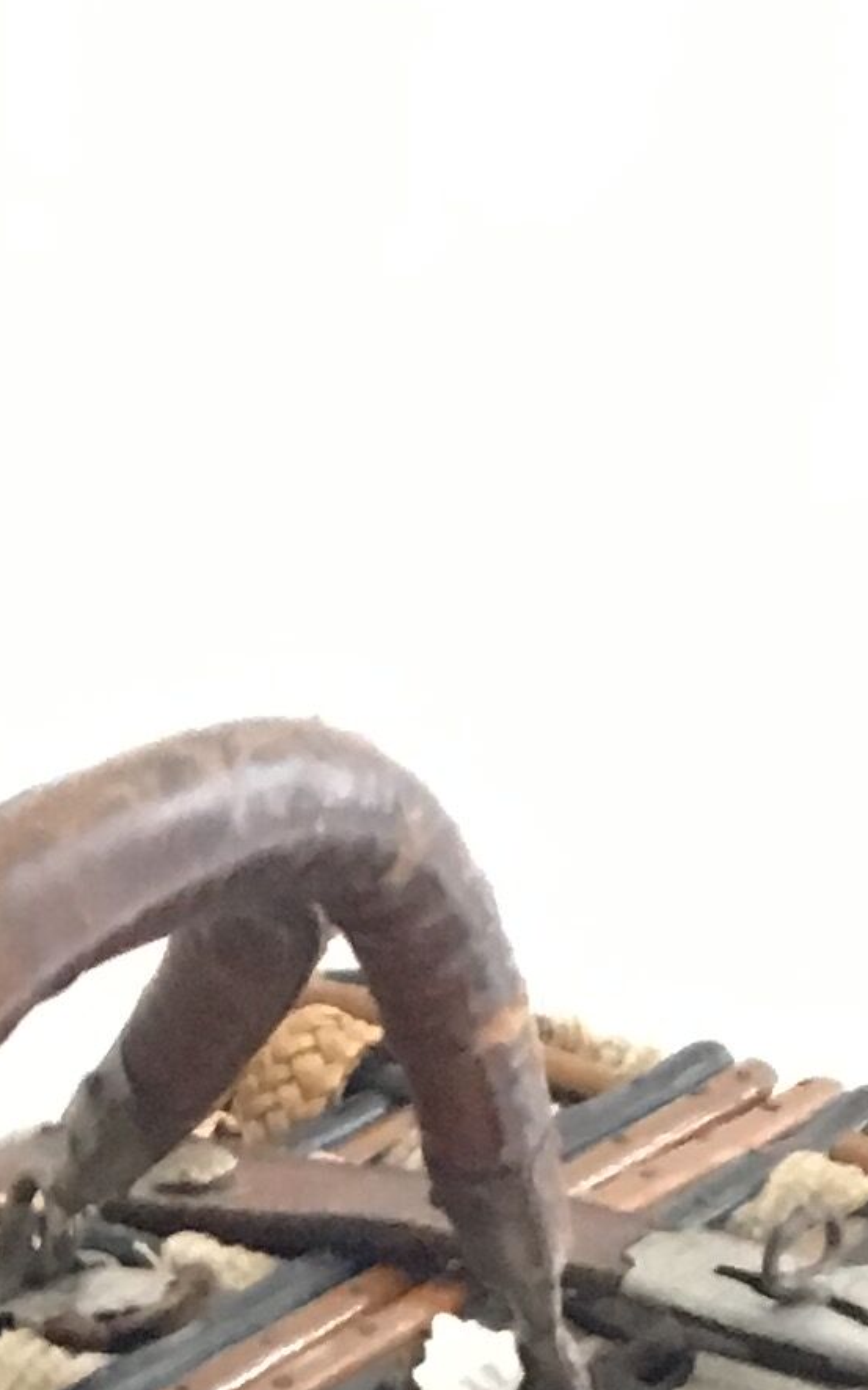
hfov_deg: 9.2
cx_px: -170
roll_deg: -1.3
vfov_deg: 13.9
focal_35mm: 140
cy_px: 2174
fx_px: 5300
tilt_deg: -36.1
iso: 320
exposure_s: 1/17
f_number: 2.2
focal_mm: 4.15
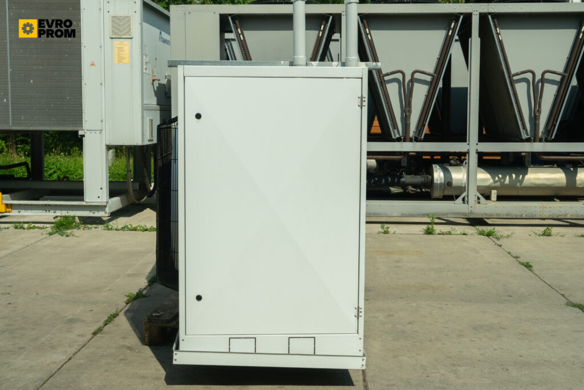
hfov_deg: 42.7
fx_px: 746
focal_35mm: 46
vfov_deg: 29.3
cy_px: 195
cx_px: 292
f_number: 13
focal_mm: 46
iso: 640
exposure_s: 1/320
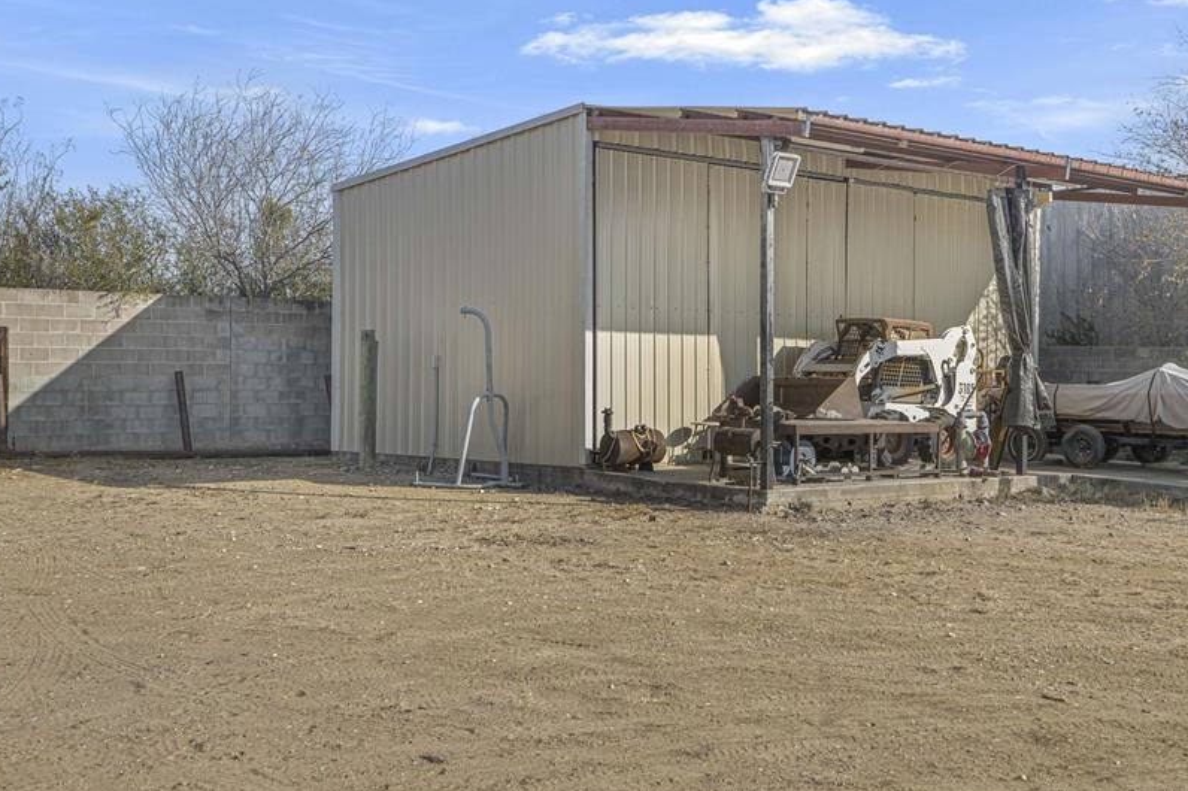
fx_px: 1484
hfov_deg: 43.5
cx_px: 675
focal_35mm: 45
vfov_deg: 29.8
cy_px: 339
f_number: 9
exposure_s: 1/125
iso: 200
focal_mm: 35
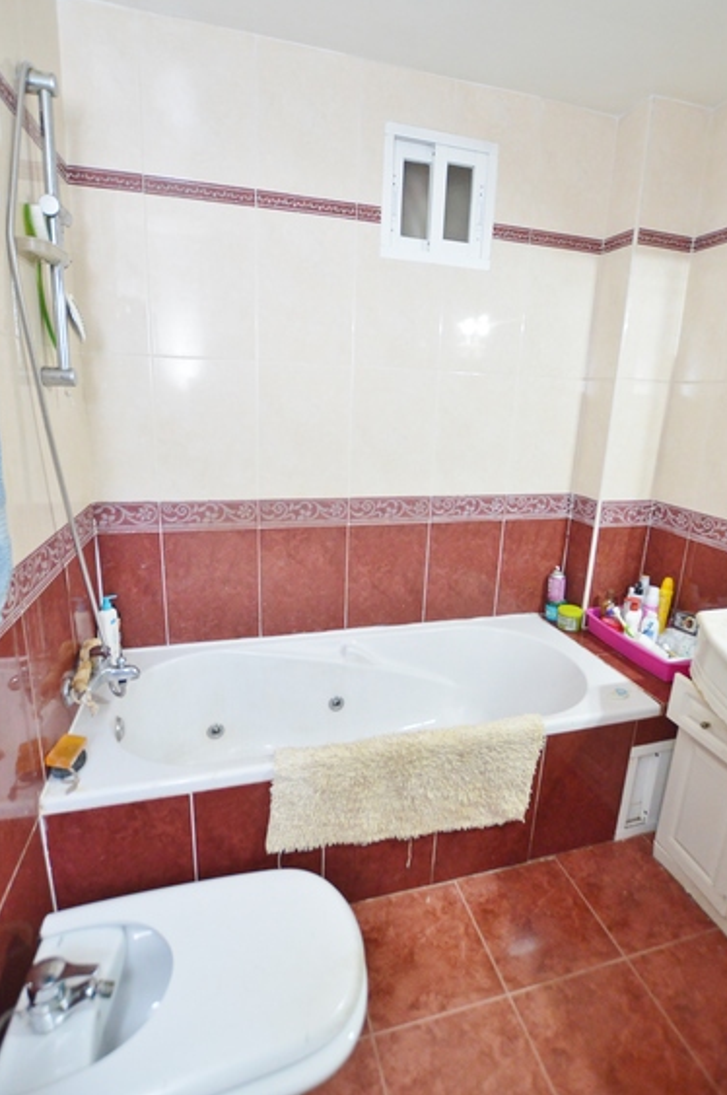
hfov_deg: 73.6
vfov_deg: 96.7
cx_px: 378
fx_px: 486
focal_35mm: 16
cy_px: 515
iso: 1400
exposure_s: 1/60
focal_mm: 10
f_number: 3.5
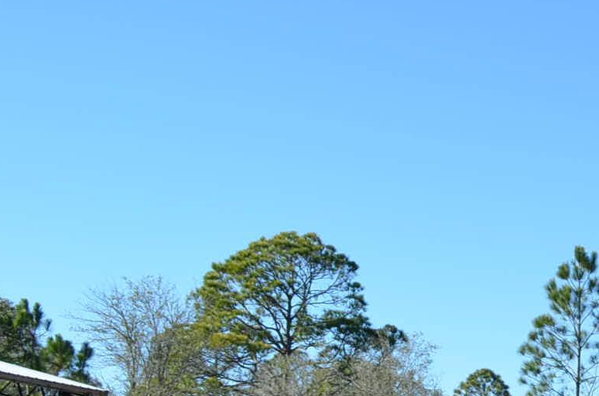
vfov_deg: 15.3
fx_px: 1427
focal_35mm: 86
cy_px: 455
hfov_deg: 20.0
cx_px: 936
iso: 180
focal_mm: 18
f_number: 8
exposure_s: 1/250
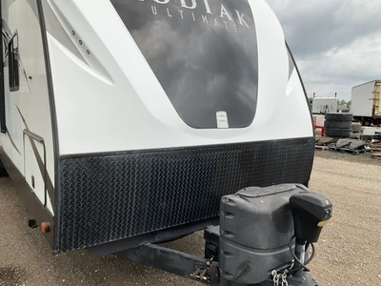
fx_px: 319
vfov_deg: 48.2
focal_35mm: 29
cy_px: 143
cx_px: 190
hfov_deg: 61.7
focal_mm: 3
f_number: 1.8
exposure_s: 1/551
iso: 25
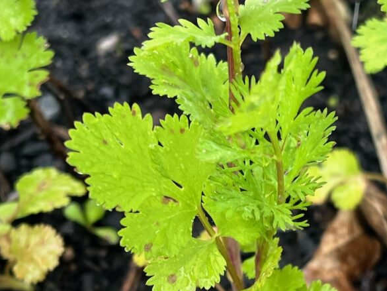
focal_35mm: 91
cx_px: 253
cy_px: 212
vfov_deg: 16.2
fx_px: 1018
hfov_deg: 21.5
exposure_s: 1/129
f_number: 1.6
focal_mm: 5.1
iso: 32
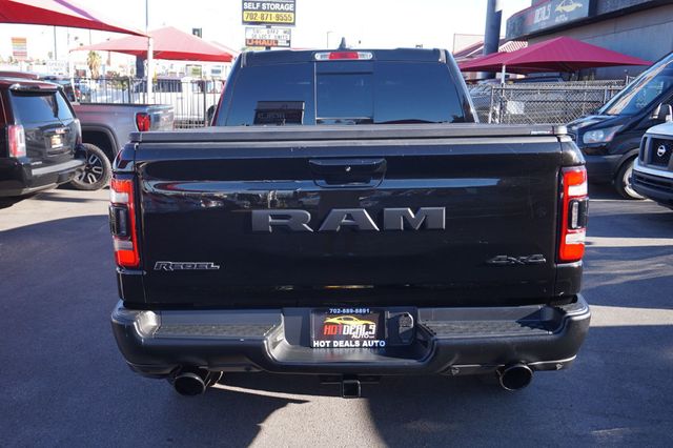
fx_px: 617
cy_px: 224
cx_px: 336
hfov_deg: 57.2
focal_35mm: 33
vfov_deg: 39.9
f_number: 5.6
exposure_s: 1/80
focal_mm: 22
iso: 100
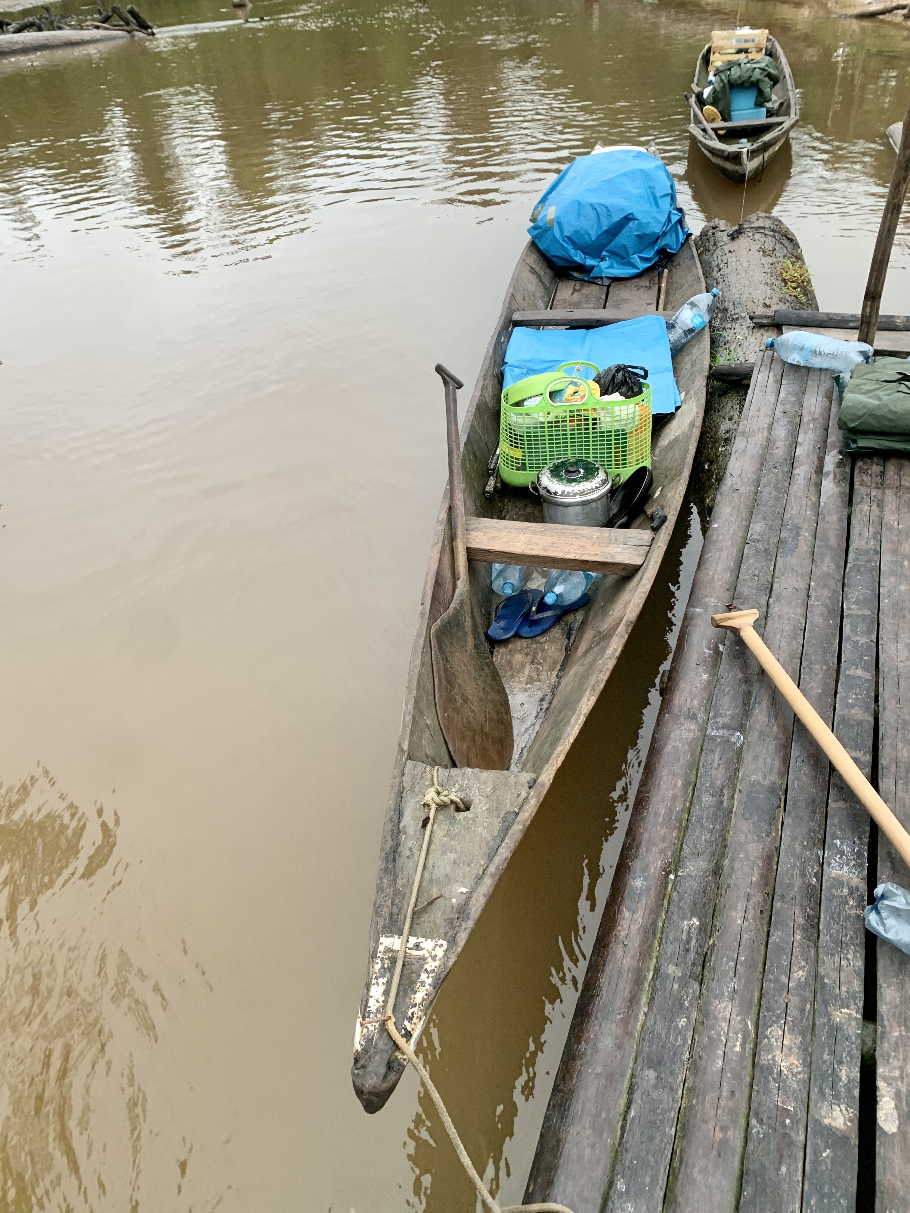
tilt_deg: -33.7
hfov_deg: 53.1
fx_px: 911
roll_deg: +6.7
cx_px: 455
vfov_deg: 67.3
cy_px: 606
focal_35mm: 26
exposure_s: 1/121
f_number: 1.8
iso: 100
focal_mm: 4.25
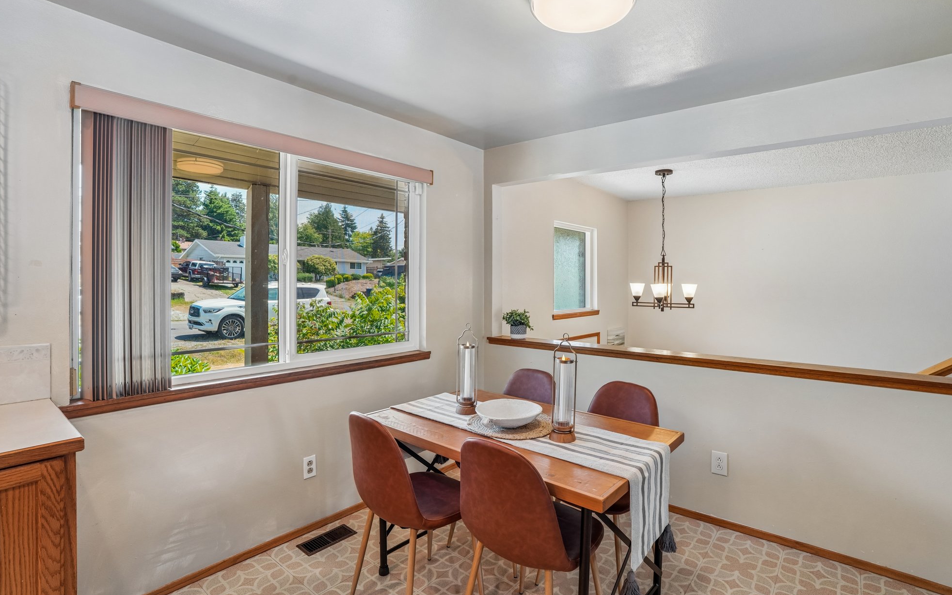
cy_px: 289
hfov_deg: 94.3
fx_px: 441
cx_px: 492
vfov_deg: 68.0
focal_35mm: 17
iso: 400
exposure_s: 1/50
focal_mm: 16
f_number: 8
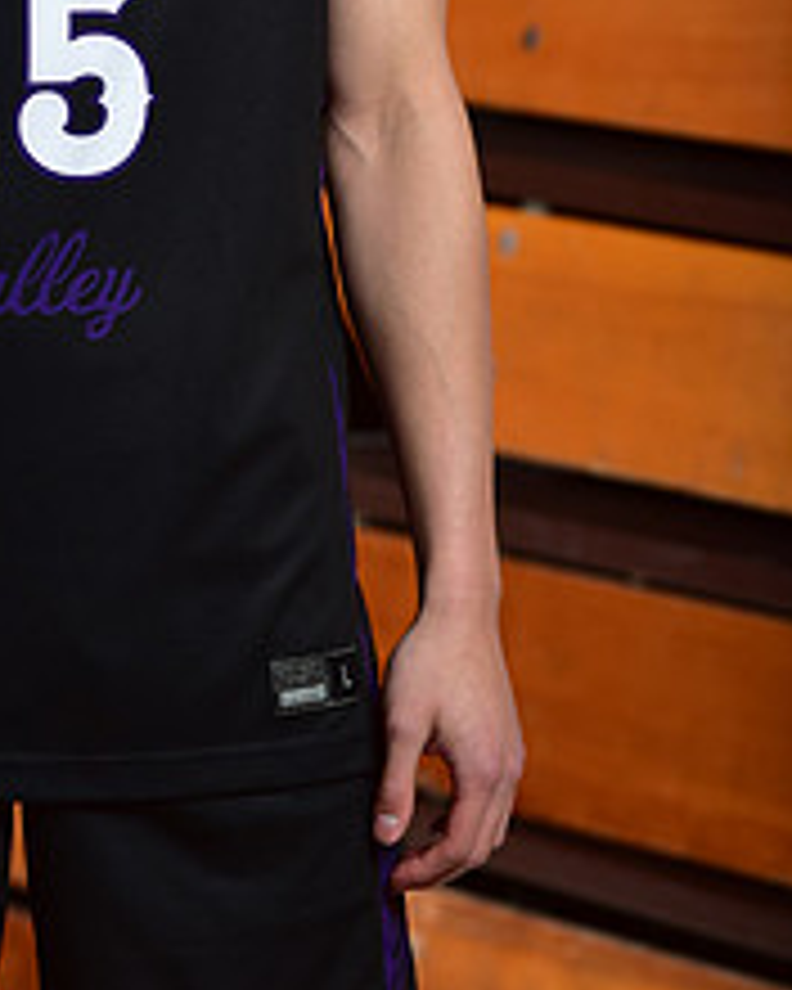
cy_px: -220
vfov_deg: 4.6
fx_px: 12335
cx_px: -43
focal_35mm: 421
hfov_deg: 3.7
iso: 320
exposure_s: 1/250
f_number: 5
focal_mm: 170
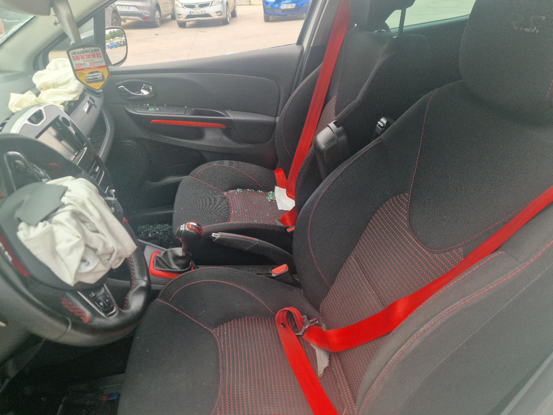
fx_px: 367
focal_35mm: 23
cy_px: 208
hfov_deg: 73.9
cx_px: 276
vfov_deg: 58.9
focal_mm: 5.4
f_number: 1.8
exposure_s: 1/263
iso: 50
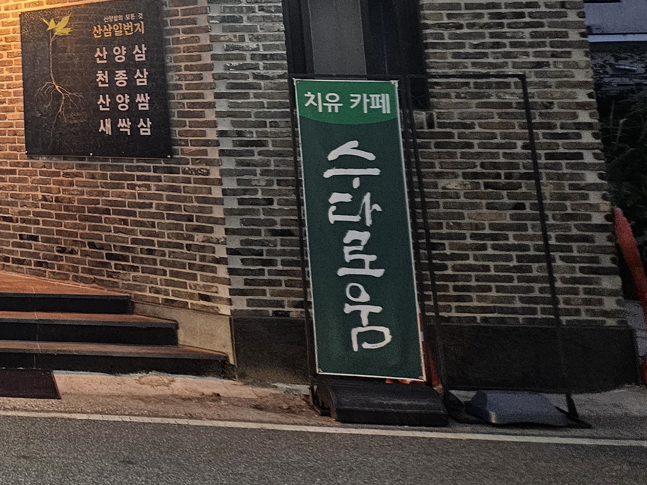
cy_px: -73
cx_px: -159
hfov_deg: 28.3
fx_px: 1084
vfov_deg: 23.4
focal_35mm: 58
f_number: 1.8
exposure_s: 1/60
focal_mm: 5.4
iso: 640
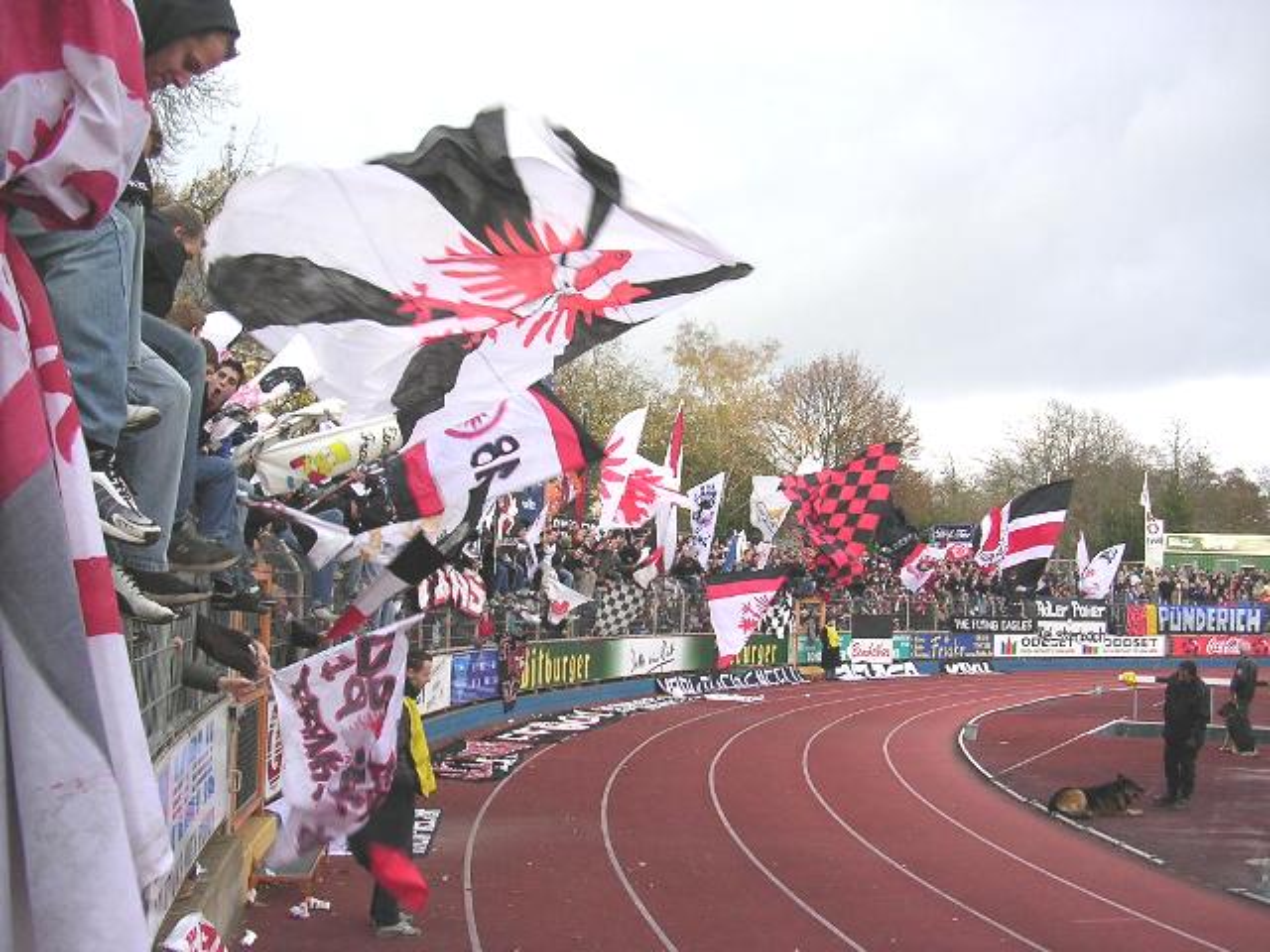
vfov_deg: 37.7
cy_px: 476
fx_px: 1394
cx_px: 635
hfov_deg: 49.0
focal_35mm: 38
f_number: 2.8
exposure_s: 1/70.6
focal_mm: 5.8
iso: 100
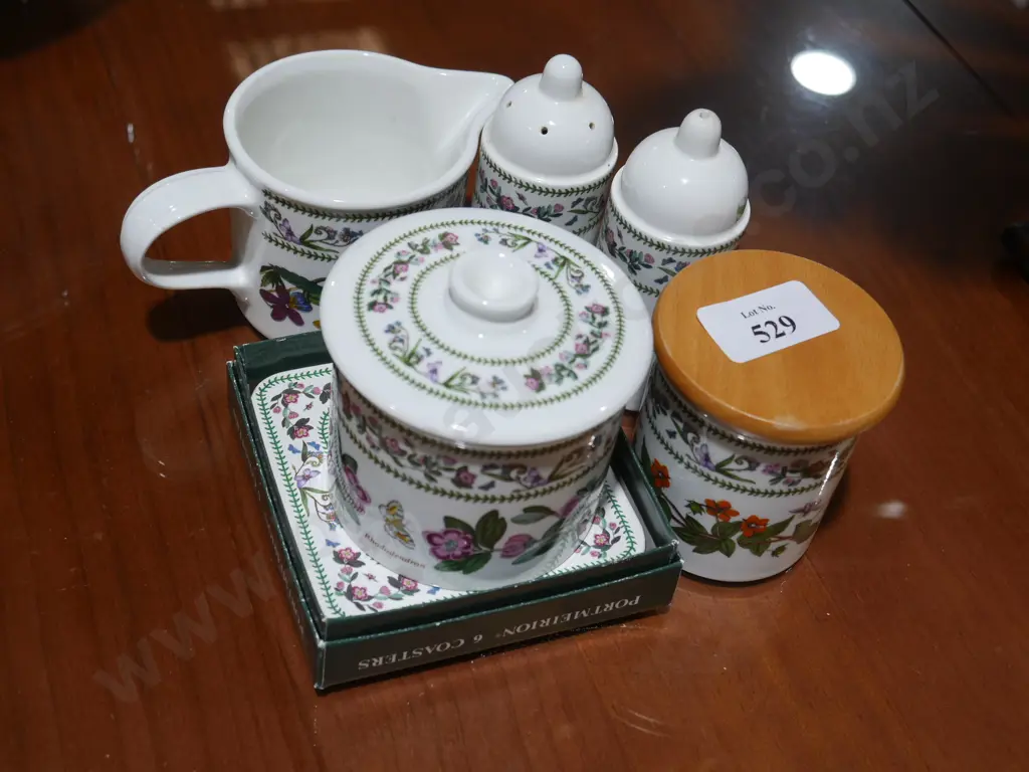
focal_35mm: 50
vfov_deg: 29.1
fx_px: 1486
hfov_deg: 38.2
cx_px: 514
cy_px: 386
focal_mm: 25
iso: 320
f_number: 5.6
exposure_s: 1/60
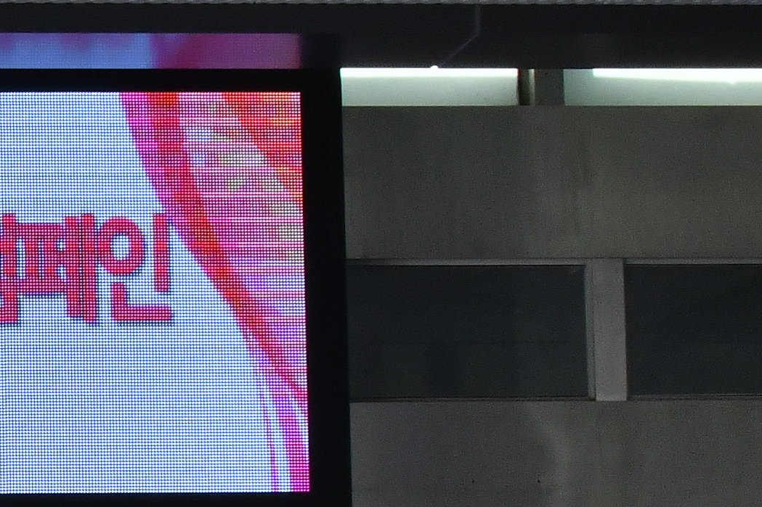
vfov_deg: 7.4
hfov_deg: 10.8
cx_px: -447
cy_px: 577
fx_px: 3873
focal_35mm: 183
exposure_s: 1/200
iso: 800
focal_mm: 31
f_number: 18
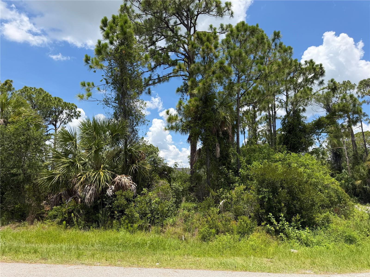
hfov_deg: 71.6
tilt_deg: +10.4
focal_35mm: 24
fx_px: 257
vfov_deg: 56.8
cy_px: 138
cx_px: 185
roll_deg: -0.9
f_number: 1.78
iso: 100
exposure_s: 1/4167
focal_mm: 6.76
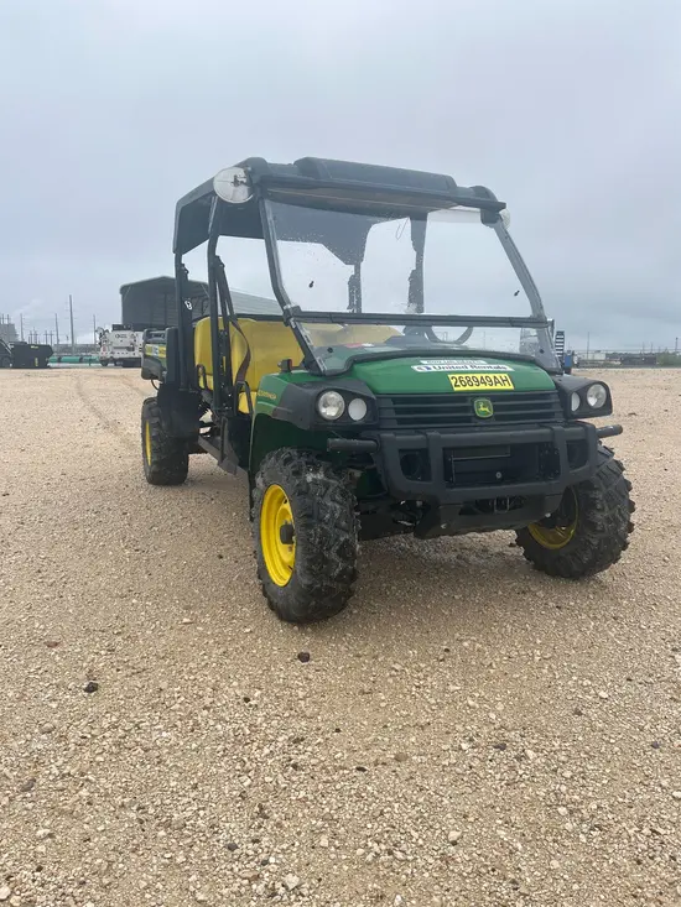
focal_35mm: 26
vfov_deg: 67.3
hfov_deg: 53.1
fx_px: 682
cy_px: 454
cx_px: 340
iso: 50
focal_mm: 5.1
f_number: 1.6
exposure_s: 1/1832
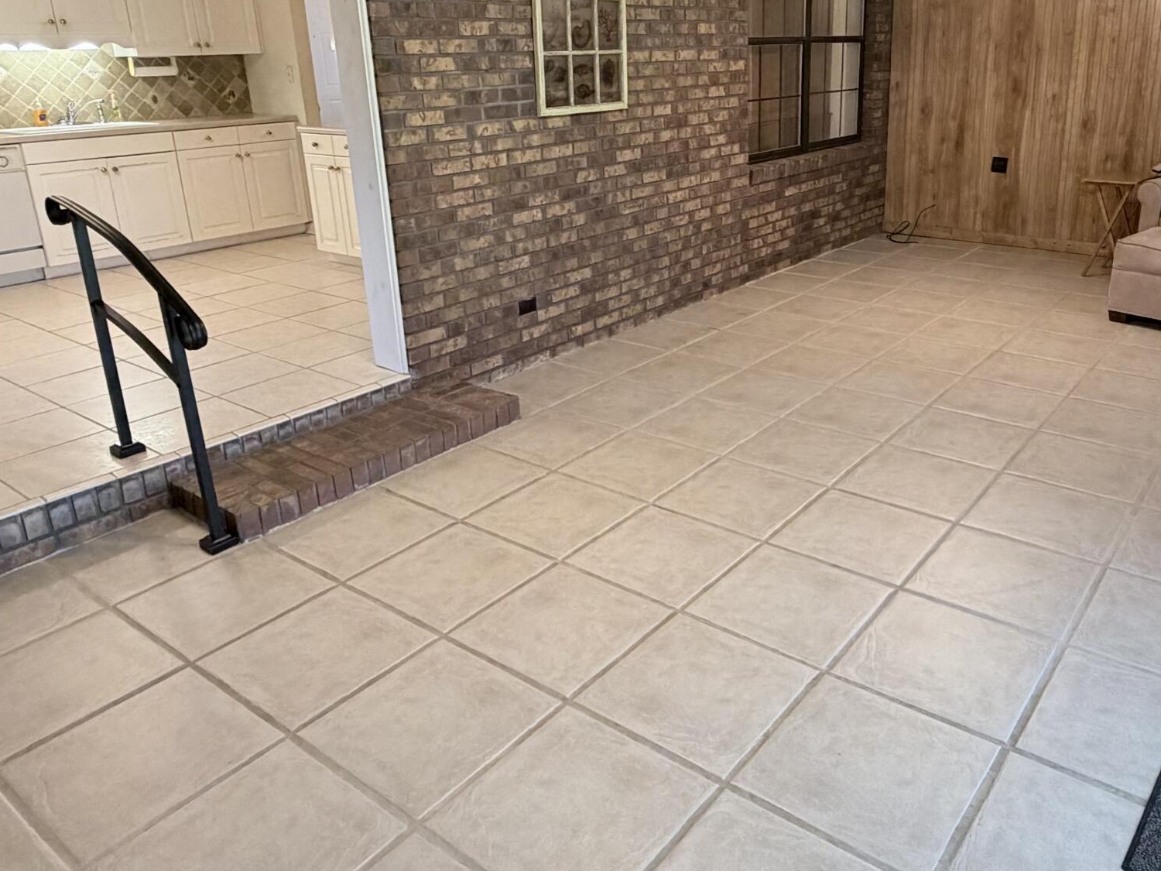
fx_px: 939
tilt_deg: -17.7
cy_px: 342
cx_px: 680
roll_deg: +1.1
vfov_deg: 49.4
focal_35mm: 28
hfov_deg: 63.0
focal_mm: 2.22
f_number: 2.2
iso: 250
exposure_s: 1/60
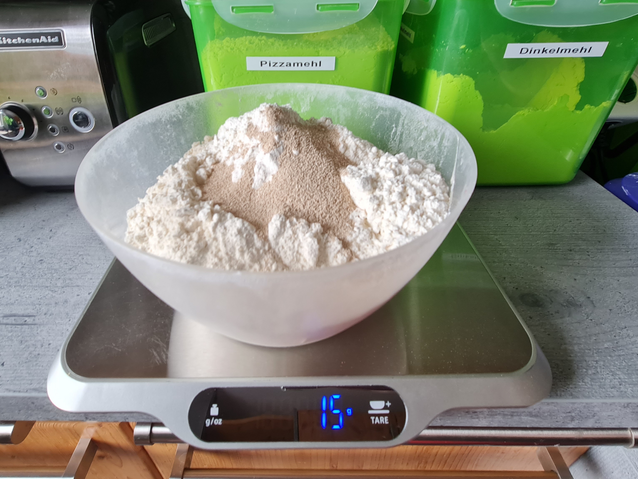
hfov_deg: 90.8
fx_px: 313
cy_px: 188
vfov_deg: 73.8
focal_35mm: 17
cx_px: 293
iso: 80
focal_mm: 2.2
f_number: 2.2
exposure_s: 1/50
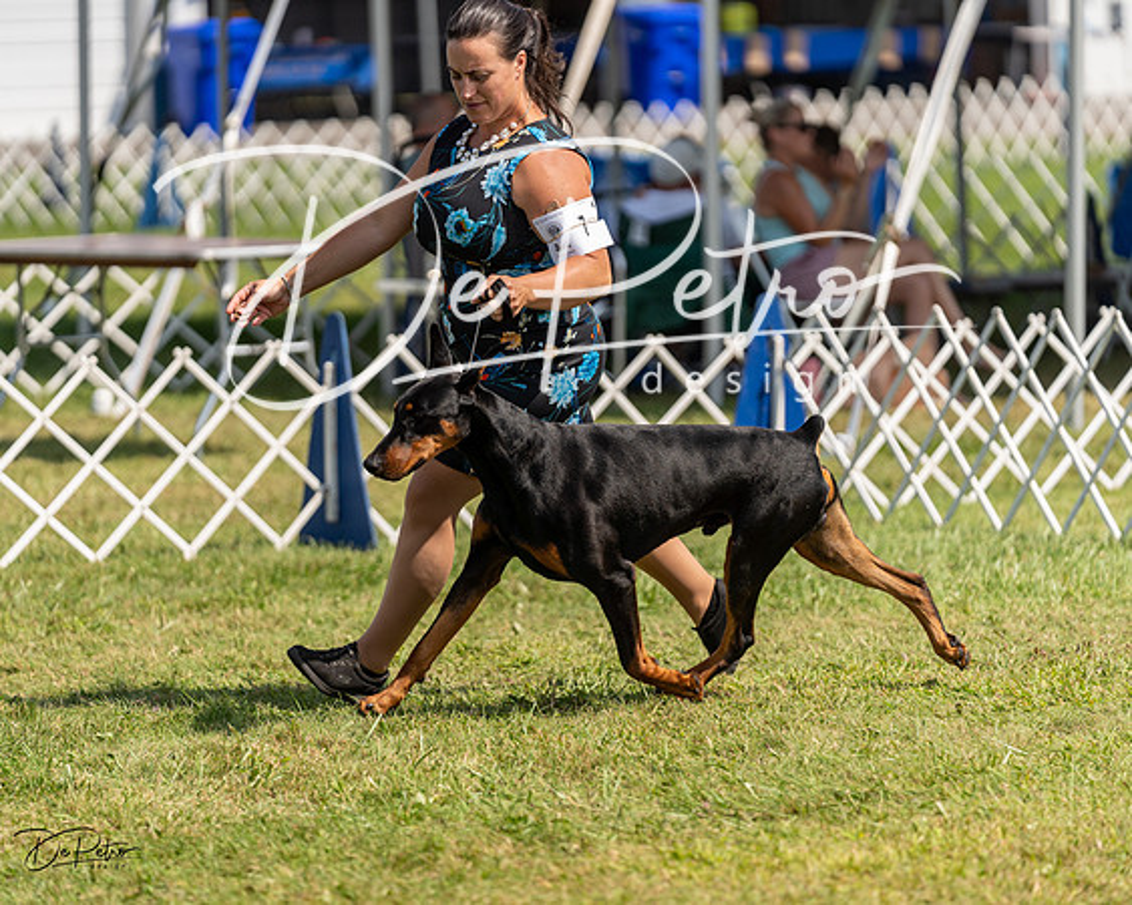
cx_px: 566
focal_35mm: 195
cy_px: 452
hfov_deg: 9.9
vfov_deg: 7.9
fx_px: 6525
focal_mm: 173
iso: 200
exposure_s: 1/3200
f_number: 2.8
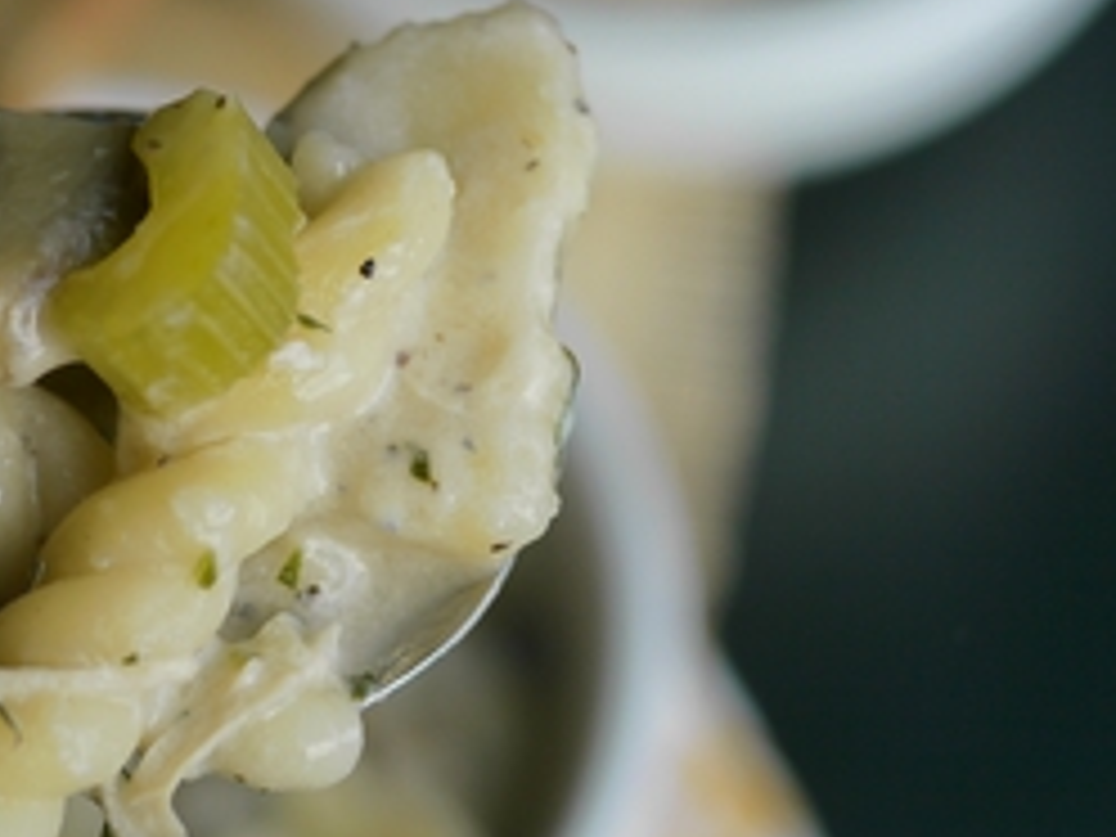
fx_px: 3740
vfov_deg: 12.8
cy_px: 385
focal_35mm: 116
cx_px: 263
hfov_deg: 16.9
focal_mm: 25
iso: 160
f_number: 2.2
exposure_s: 1/320
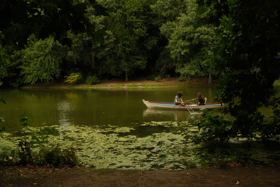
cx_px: 140
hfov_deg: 45.4
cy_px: 94
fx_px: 334
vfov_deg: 31.2
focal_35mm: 43
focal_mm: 28.8
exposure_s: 1/4000
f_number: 5.6
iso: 4000
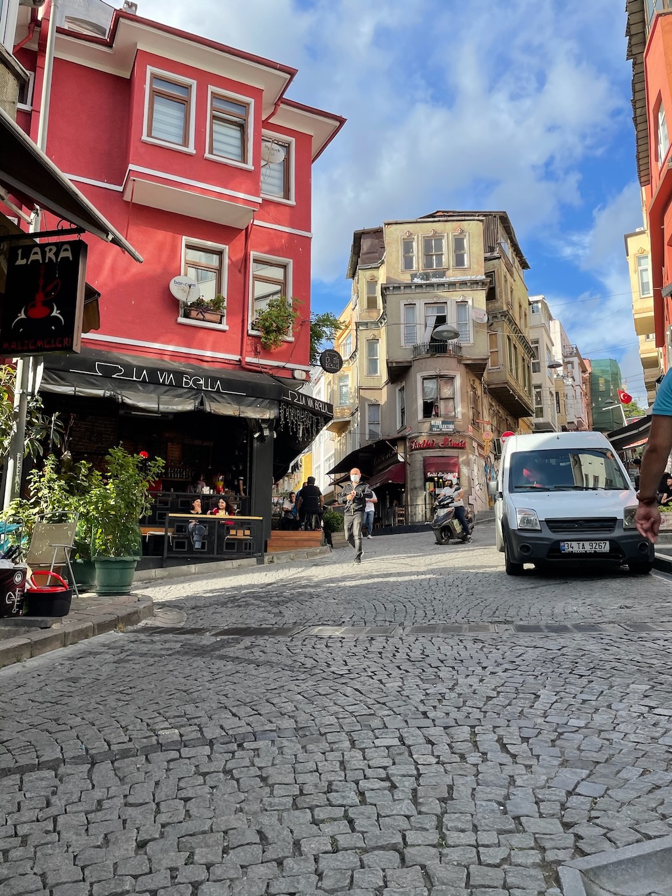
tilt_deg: +11.9
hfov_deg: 53.0
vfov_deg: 67.3
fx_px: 673
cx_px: 336
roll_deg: +1.3
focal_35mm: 26
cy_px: 448
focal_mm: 4.2
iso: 32
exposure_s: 1/1435
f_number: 1.6
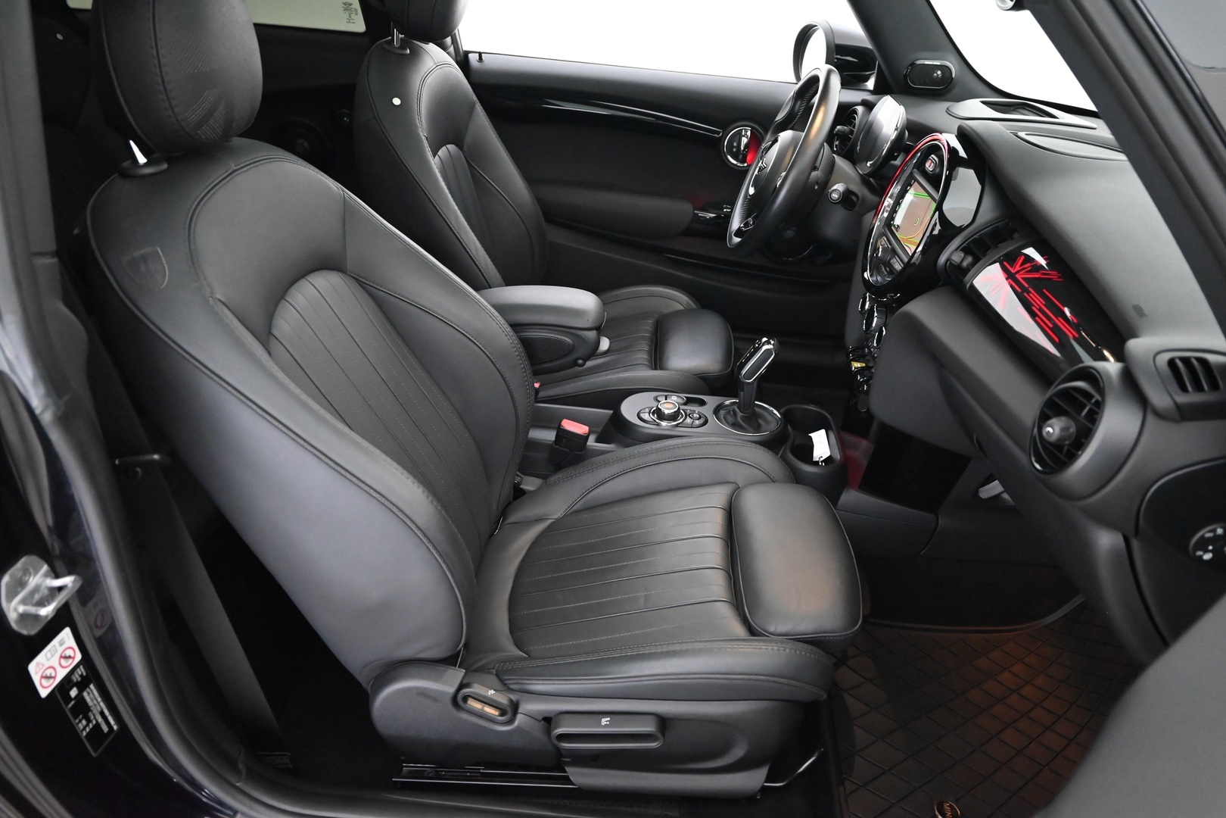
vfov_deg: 53.1
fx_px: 817
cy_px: 409
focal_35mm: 24
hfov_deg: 73.7
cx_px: 613
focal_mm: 24
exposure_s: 1/60
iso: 9000
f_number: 4
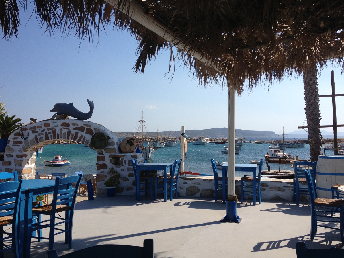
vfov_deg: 40.7
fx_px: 348
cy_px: 129
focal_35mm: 35
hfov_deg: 52.6
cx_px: 172
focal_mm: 4.28
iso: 50
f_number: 2.4
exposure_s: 1/2304
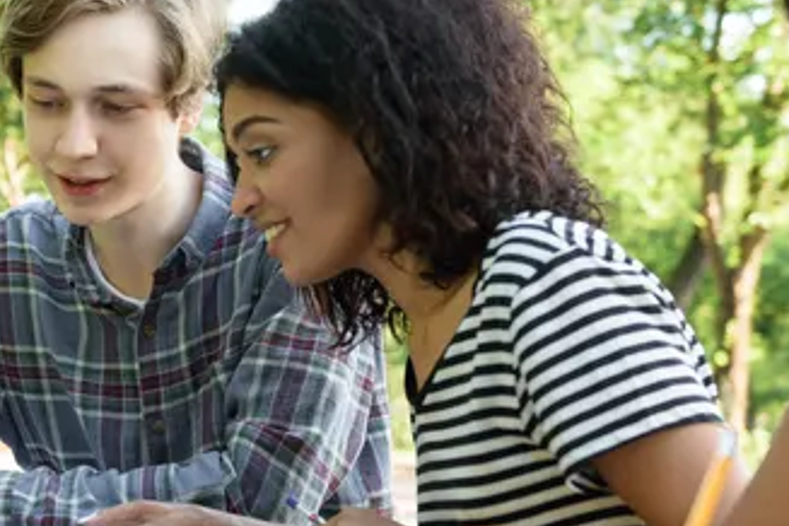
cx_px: 203
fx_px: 1929
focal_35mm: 88
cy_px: 323
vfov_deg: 15.5
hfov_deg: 22.9
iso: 320
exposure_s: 1/160
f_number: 3.2
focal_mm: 36
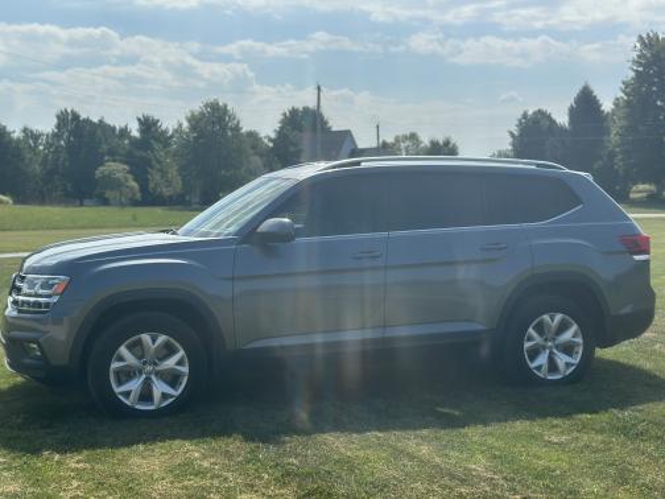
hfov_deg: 39.7
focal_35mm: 48
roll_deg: +1.6
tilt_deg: -3.5
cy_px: 250
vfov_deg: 30.3
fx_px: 922
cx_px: 332
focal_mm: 6.86
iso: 80
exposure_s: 1/7634
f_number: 1.78
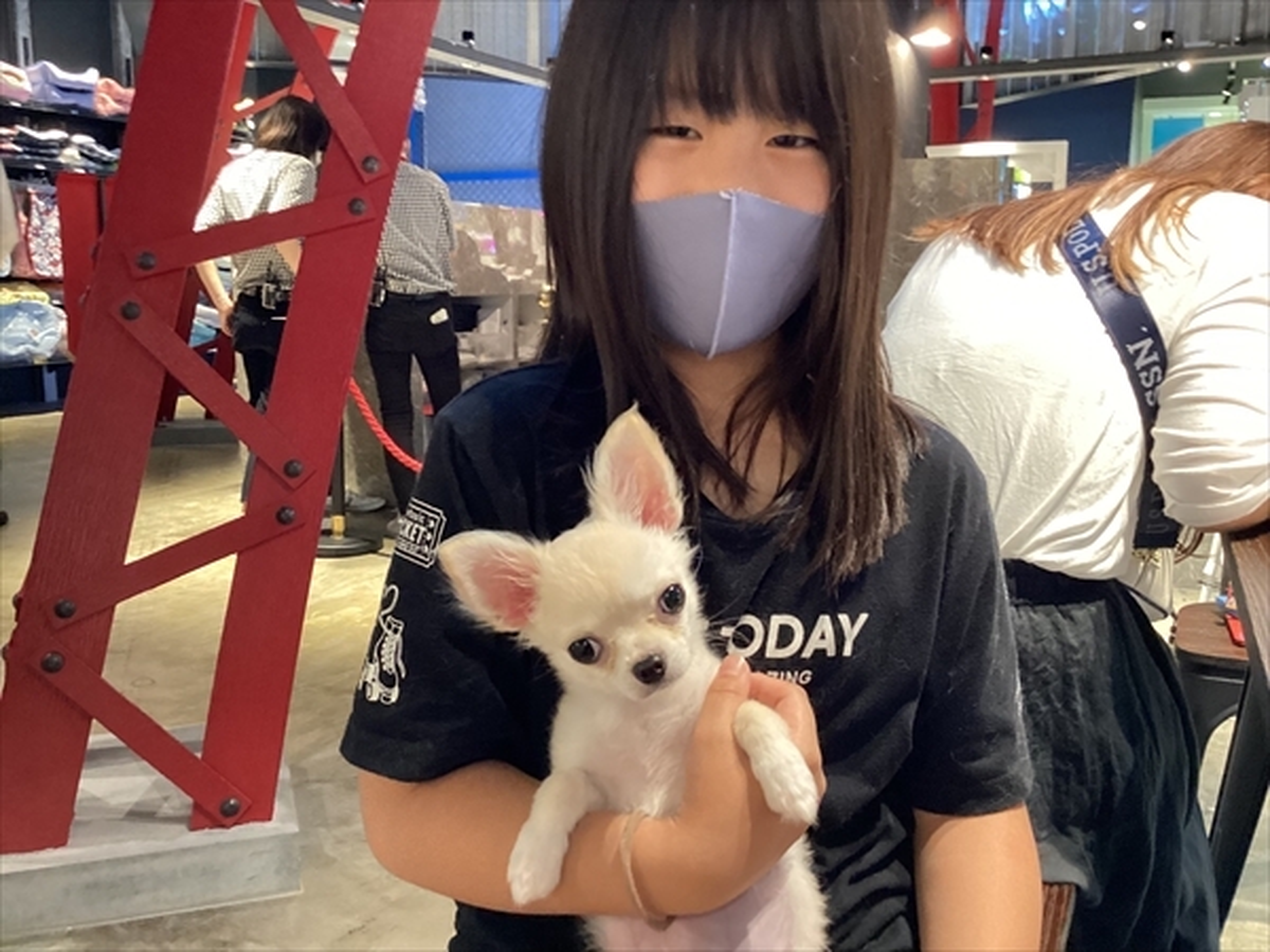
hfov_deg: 58.4
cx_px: 635
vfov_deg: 45.4
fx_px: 1137
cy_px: 476
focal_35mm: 31
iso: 320
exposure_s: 1/40
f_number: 2.4
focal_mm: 3.3
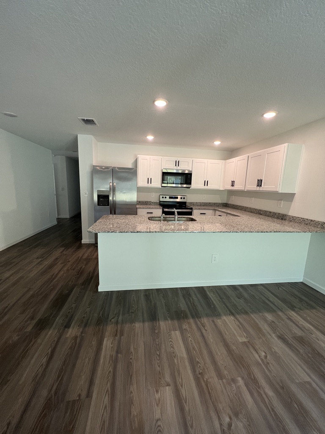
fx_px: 163
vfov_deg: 106.2
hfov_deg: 89.9
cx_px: 162
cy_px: 217
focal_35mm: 13
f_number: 1.8
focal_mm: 1.57
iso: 160
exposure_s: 1/120
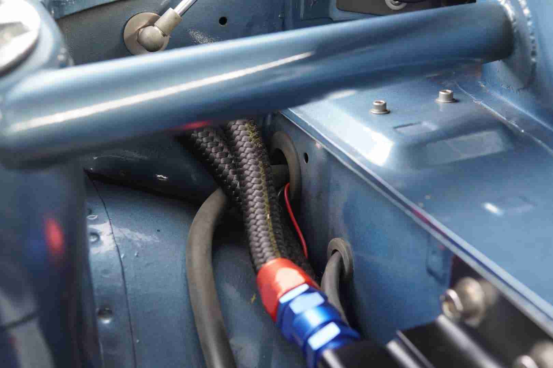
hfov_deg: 43.6
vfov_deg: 29.9
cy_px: 184
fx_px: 691
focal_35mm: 45
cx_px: 276
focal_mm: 30
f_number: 4
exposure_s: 1/160
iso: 3200
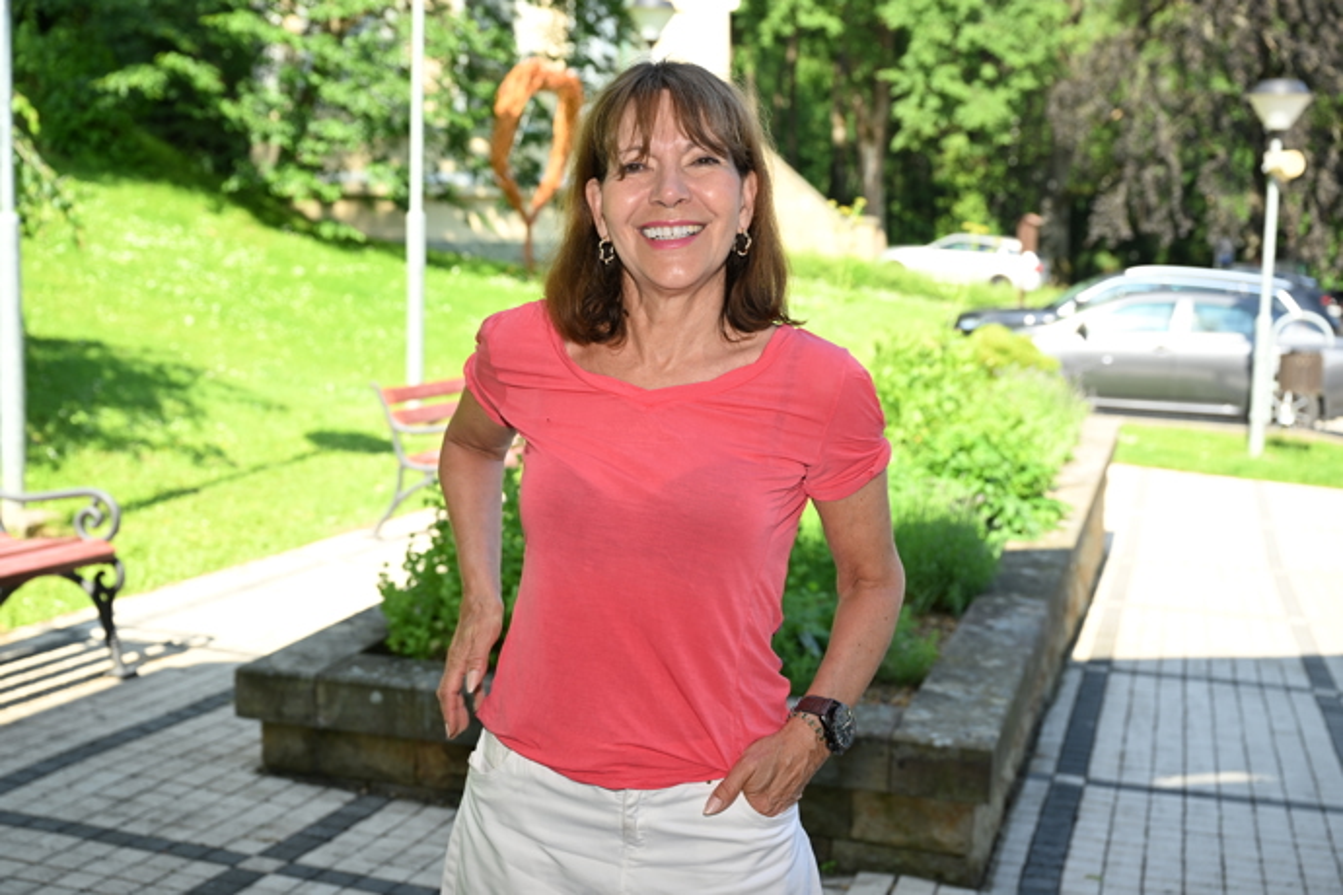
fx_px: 1716
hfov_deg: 42.7
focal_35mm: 46
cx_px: 672
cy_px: 448
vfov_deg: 29.2
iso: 200
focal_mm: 46
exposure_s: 1/320
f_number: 4.5
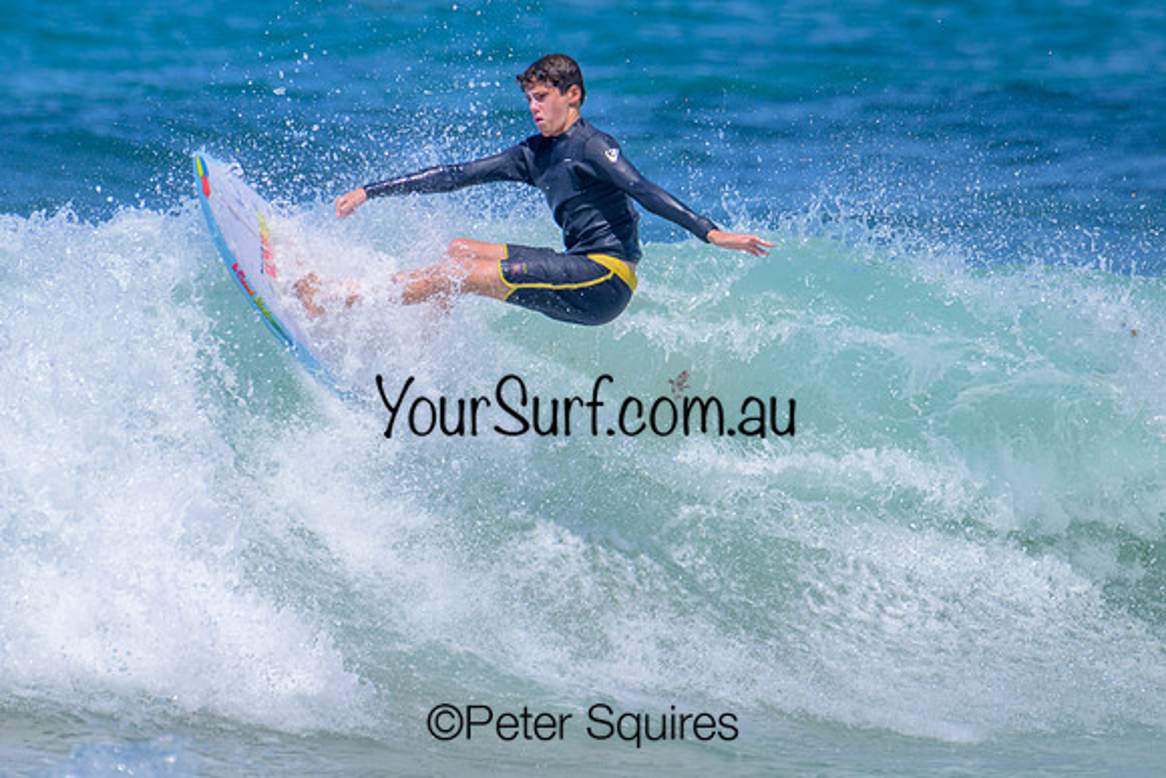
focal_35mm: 1088
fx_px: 35247
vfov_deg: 1.3
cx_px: 616
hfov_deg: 1.9
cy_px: 363
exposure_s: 1/2000
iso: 720
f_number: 11
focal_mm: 800
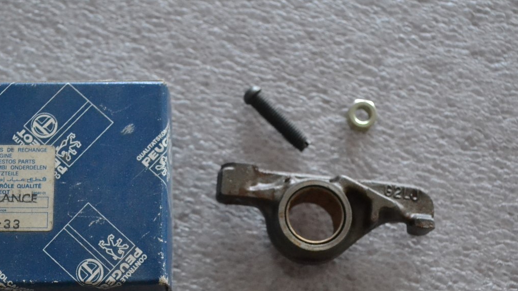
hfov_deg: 29.0
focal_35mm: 73
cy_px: 203
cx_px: 197
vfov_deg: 16.5
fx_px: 998
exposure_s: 1/25
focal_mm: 35
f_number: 5
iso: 3200
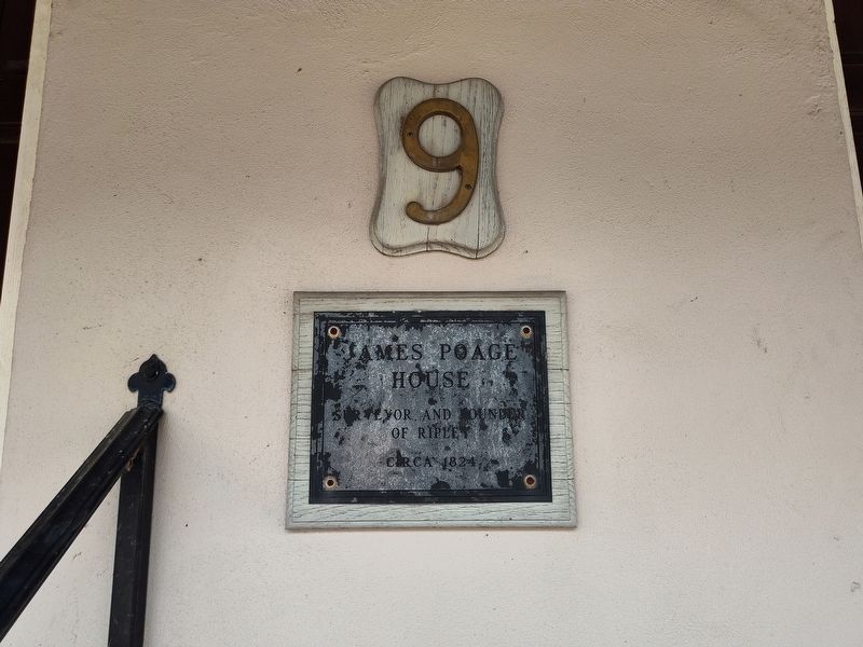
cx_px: 432
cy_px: 324
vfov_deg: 58.9
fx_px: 573
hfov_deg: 73.9
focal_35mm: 23
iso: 110
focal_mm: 5.56
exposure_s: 1/120
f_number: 1.8
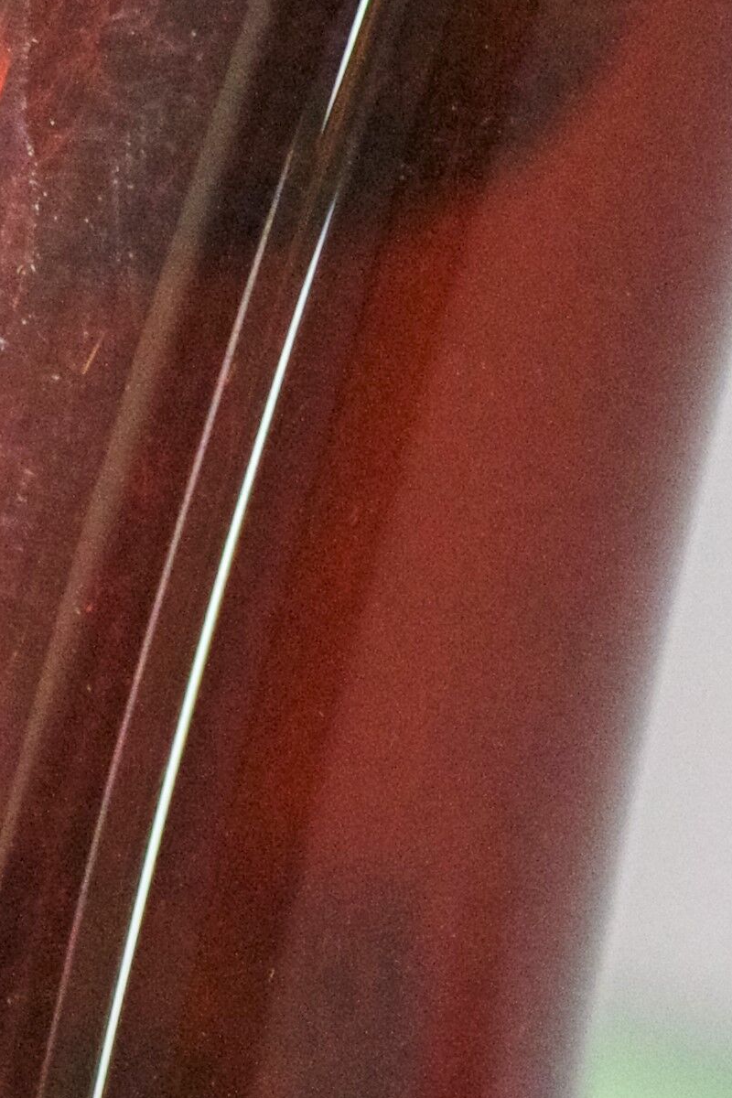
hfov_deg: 3.7
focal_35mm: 375
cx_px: 804
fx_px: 11437
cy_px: 2390
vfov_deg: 5.4
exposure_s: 1/100
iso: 6400
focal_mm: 50
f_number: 2.8
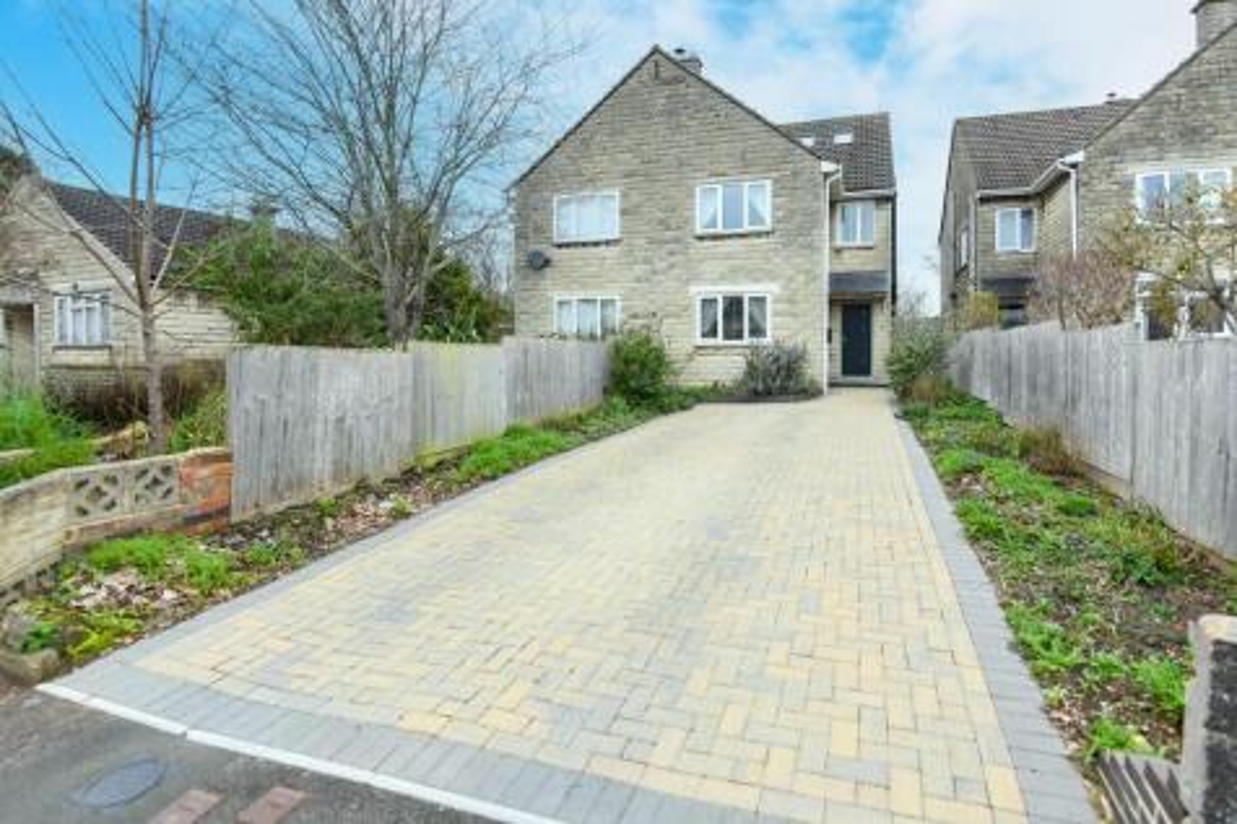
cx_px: 618
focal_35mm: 16
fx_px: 550
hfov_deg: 96.8
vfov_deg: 73.7
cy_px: 412
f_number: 6.3
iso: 400
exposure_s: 1/200
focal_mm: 16
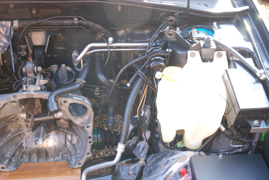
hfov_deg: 38.8
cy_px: 90
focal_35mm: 51
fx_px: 382
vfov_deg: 26.6
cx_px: 134
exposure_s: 1/25
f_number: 4.2
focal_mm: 34
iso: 200
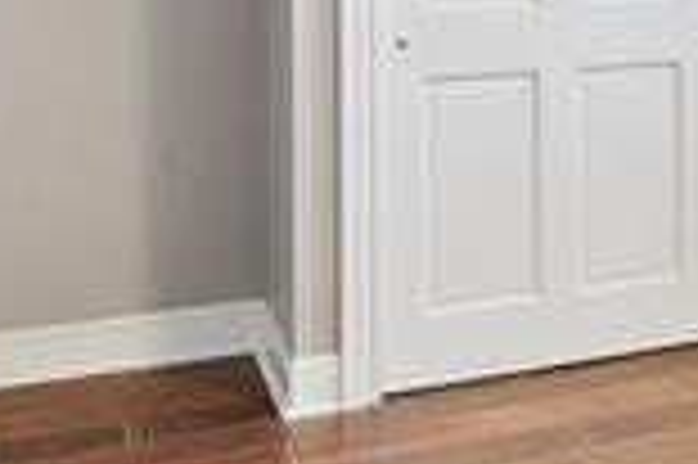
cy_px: -90
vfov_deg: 18.4
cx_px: 878
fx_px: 1356
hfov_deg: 25.4
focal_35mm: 70
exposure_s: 1/15
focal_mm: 17
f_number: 11
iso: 800
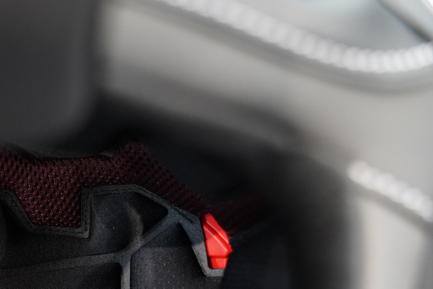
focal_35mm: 60
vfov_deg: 22.0
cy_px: 269
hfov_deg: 31.7
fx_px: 722
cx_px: 40
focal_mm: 30
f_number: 2.8
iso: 5000
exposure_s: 1/60
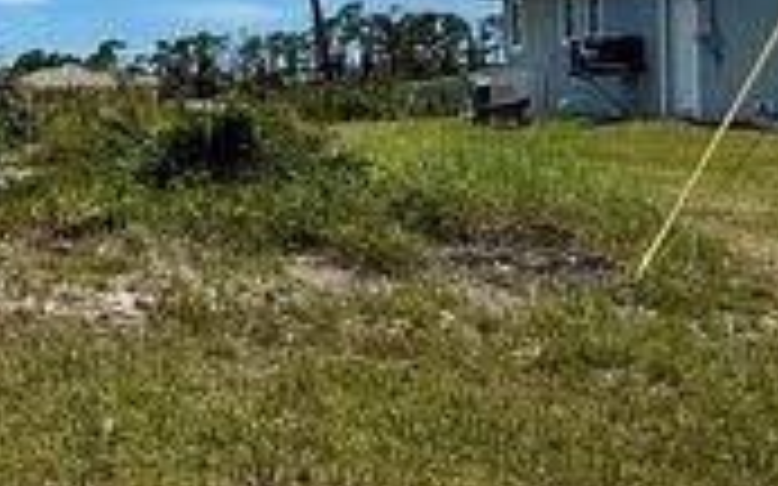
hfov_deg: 29.7
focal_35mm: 55
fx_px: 1166
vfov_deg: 23.2
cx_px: -229
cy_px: 90
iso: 50
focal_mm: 2.22
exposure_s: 1/2976
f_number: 2.2
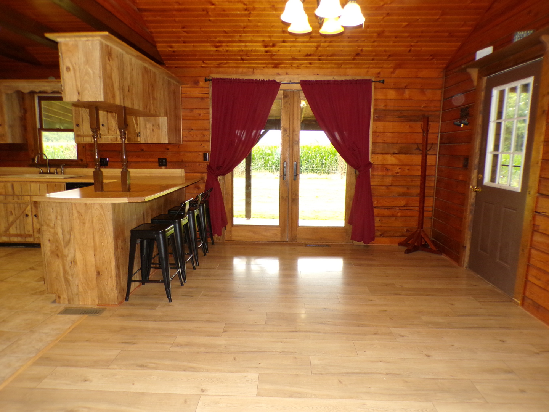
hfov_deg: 71.6
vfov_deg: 56.8
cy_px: 206
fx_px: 381
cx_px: 274
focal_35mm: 24
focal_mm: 4.3
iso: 363
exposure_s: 1/60
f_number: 3
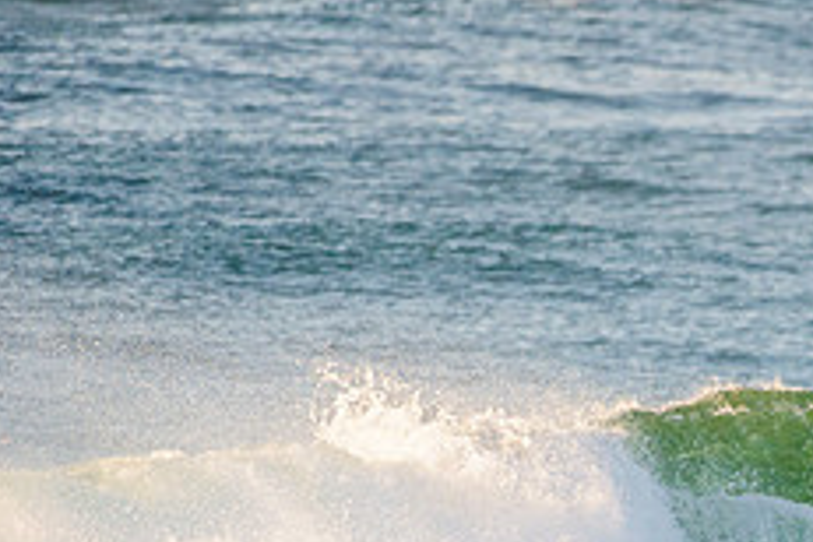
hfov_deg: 1.6
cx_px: 978
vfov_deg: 1.1
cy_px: 646
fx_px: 28385
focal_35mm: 1257
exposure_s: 1/1600
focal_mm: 500
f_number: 5.6
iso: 320
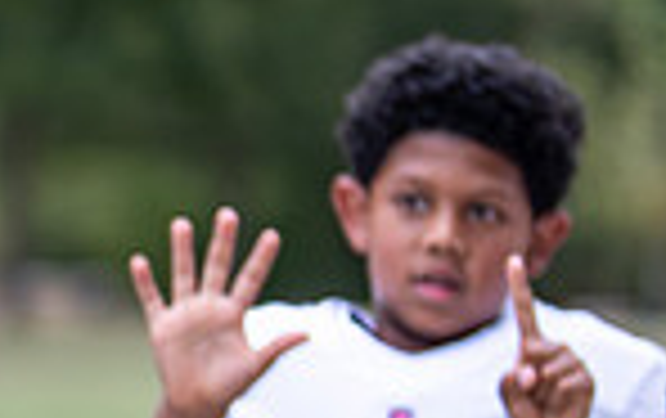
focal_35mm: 299
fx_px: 5435
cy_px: 650
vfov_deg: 4.4
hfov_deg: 6.8
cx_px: -613
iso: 200
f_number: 1.2
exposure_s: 1/320
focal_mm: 50
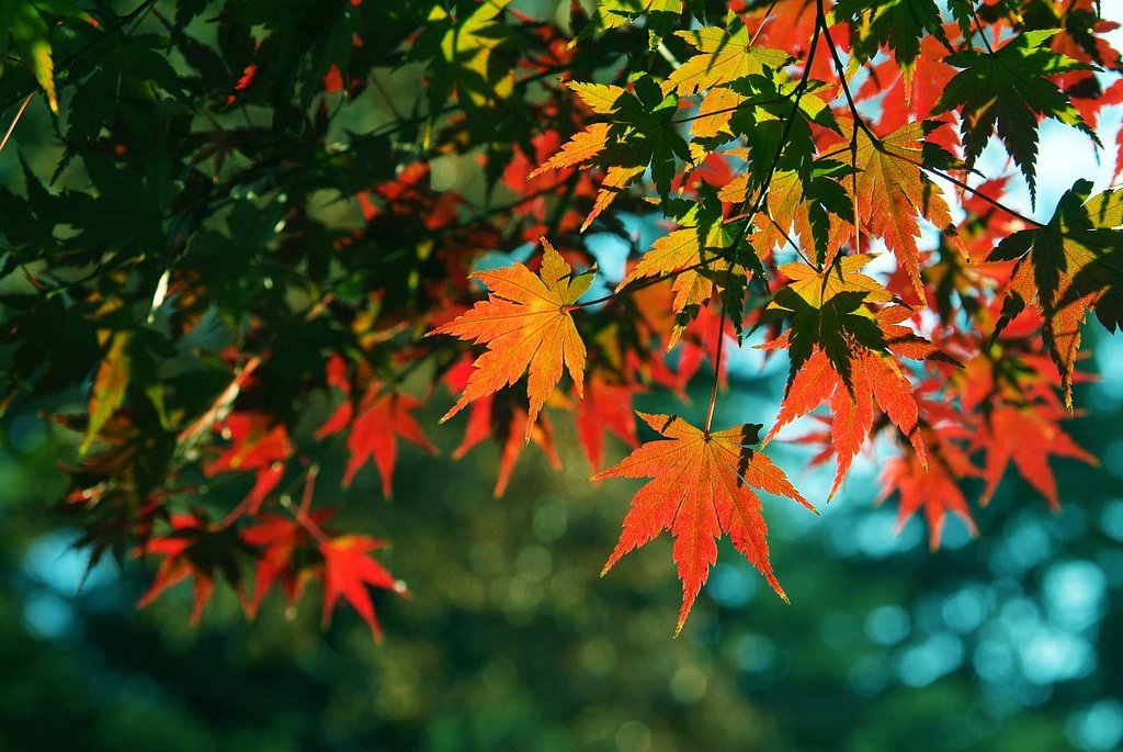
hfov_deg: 24.2
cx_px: 562
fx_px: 2623
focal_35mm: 84
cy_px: 376
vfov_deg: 16.3
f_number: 5.6
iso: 200
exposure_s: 1/90
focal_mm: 56
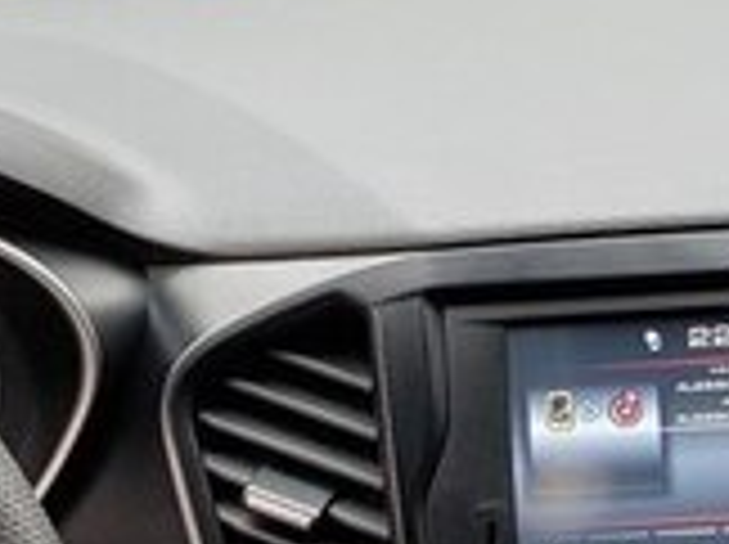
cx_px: 369
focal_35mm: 106
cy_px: 636
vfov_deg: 13.6
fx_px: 2229
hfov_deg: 18.6
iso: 80
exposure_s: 1/100
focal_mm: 4.2
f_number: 1.7
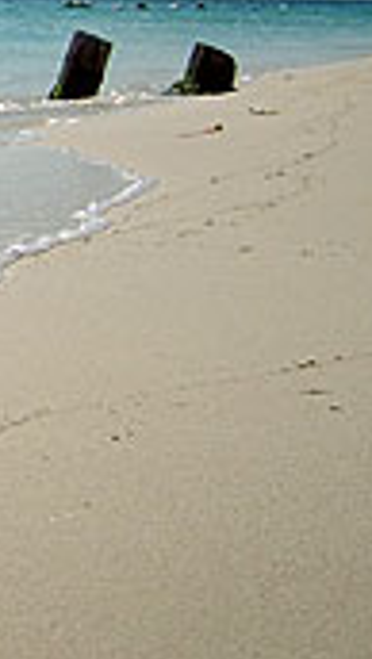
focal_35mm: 100
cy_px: 57
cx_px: -407
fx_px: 1750
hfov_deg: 10.9
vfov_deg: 20.9
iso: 50
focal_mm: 5.8
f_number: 7.1
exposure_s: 1/750
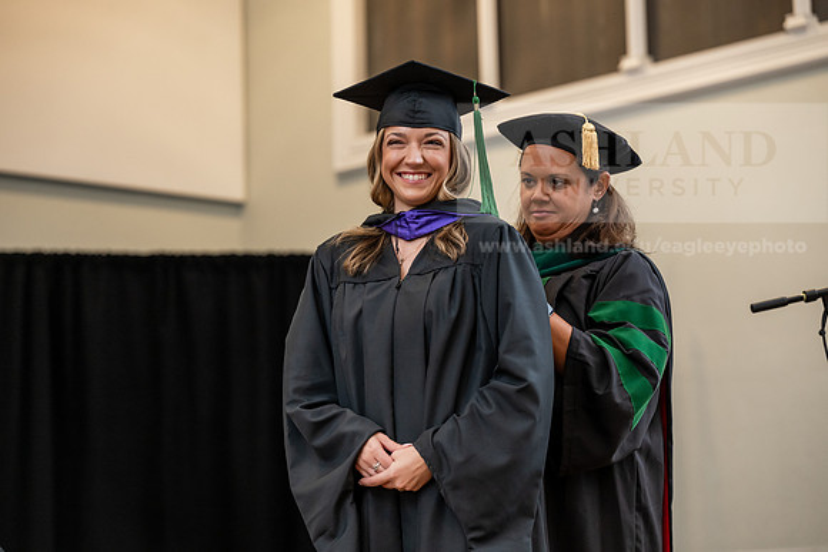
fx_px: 2415
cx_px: 414
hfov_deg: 19.5
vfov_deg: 13.0
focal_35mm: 105
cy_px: 276
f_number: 3.5
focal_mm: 105
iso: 1600
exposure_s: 1/200
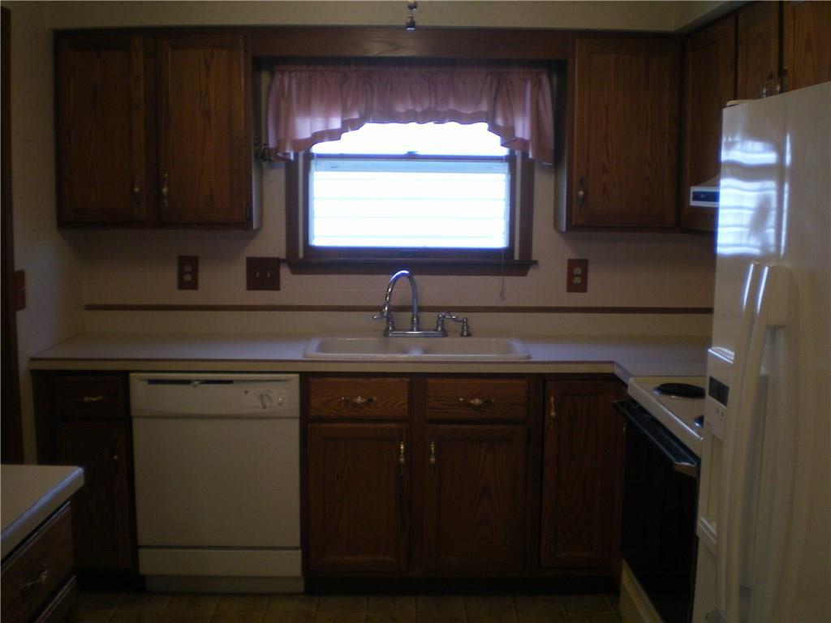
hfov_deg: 49.0
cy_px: 312
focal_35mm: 38
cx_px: 416
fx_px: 912
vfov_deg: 37.7
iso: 160
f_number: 3.1
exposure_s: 1/30
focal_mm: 6.3
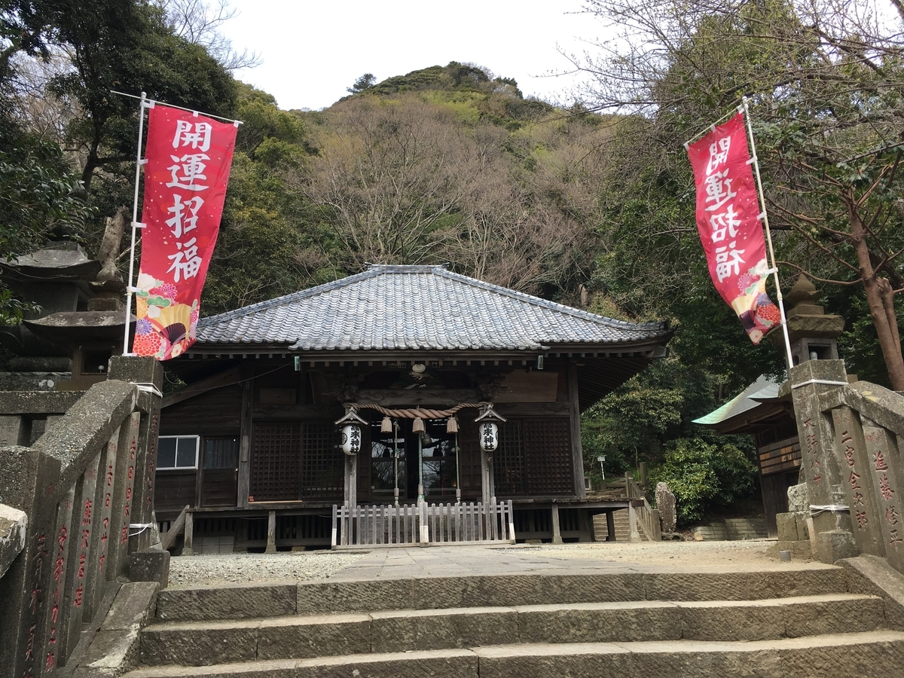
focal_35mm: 29
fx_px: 757
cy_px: 339
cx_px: 452
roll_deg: +3.5
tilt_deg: +15.7
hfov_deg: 61.7
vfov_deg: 48.2
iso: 25
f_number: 2.2
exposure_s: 1/416
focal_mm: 4.15
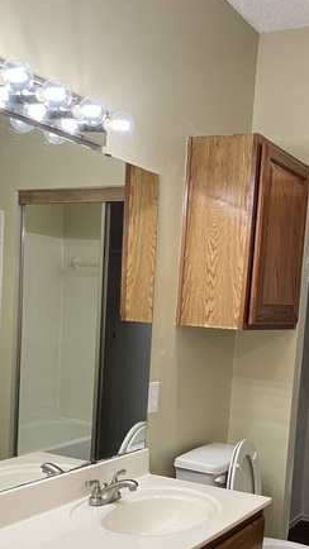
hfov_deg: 26.4
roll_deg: -2.2
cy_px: 378
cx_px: 203
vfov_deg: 44.6
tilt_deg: -5.2
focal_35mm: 45
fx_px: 656
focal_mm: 3.99
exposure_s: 1/60
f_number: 1.8
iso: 64
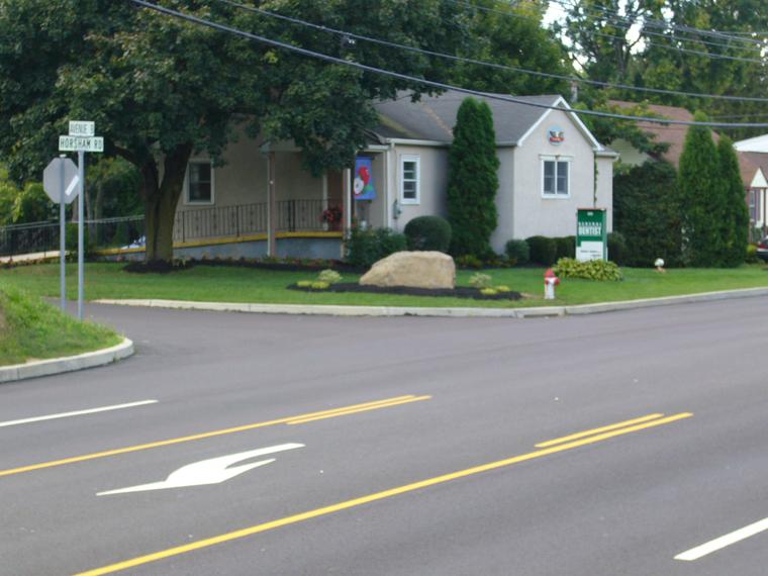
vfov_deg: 15.2
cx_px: 384
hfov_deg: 20.2
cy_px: 288
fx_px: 2152
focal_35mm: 97
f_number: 4.8
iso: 100
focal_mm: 16.1
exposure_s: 1/100
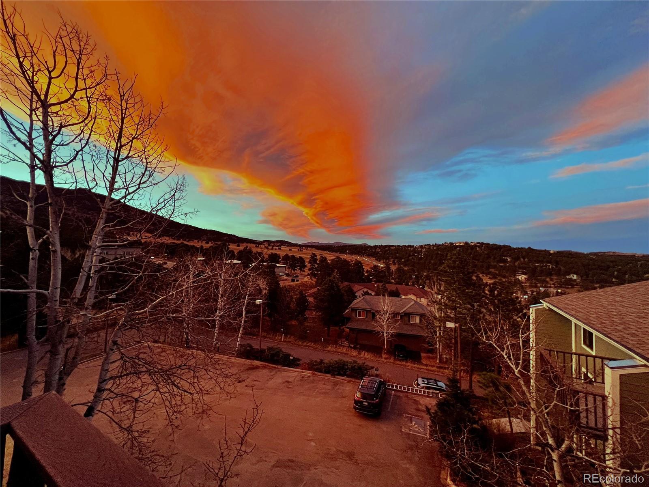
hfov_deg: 106.2
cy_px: 244
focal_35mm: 13
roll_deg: -1.6
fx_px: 244
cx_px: 324
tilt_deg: +1.6
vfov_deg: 89.9
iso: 250
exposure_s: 1/84
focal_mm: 1.57
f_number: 1.8
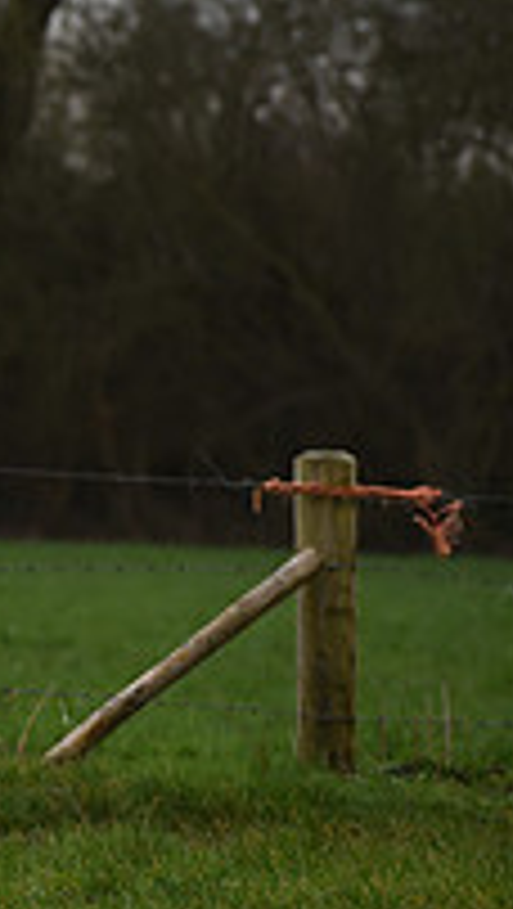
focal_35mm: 601
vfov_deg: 3.6
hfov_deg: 2.0
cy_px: 216
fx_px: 14497
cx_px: -630
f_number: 5.6
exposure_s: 1/1250
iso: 720
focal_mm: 200
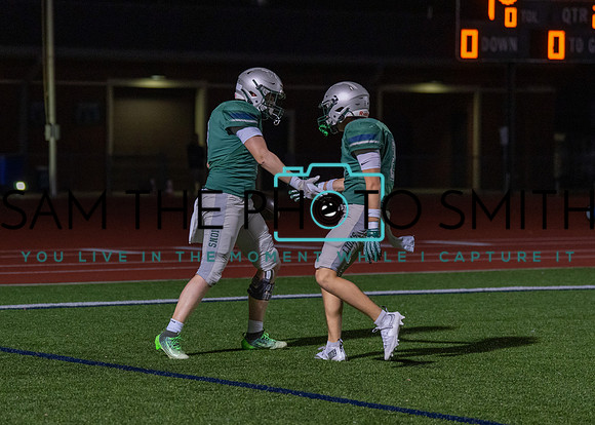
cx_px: 251
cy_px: 186
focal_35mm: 159
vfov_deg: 9.0
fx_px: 2685
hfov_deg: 12.6
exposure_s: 1/1000
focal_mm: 105
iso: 2500
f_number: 2.8
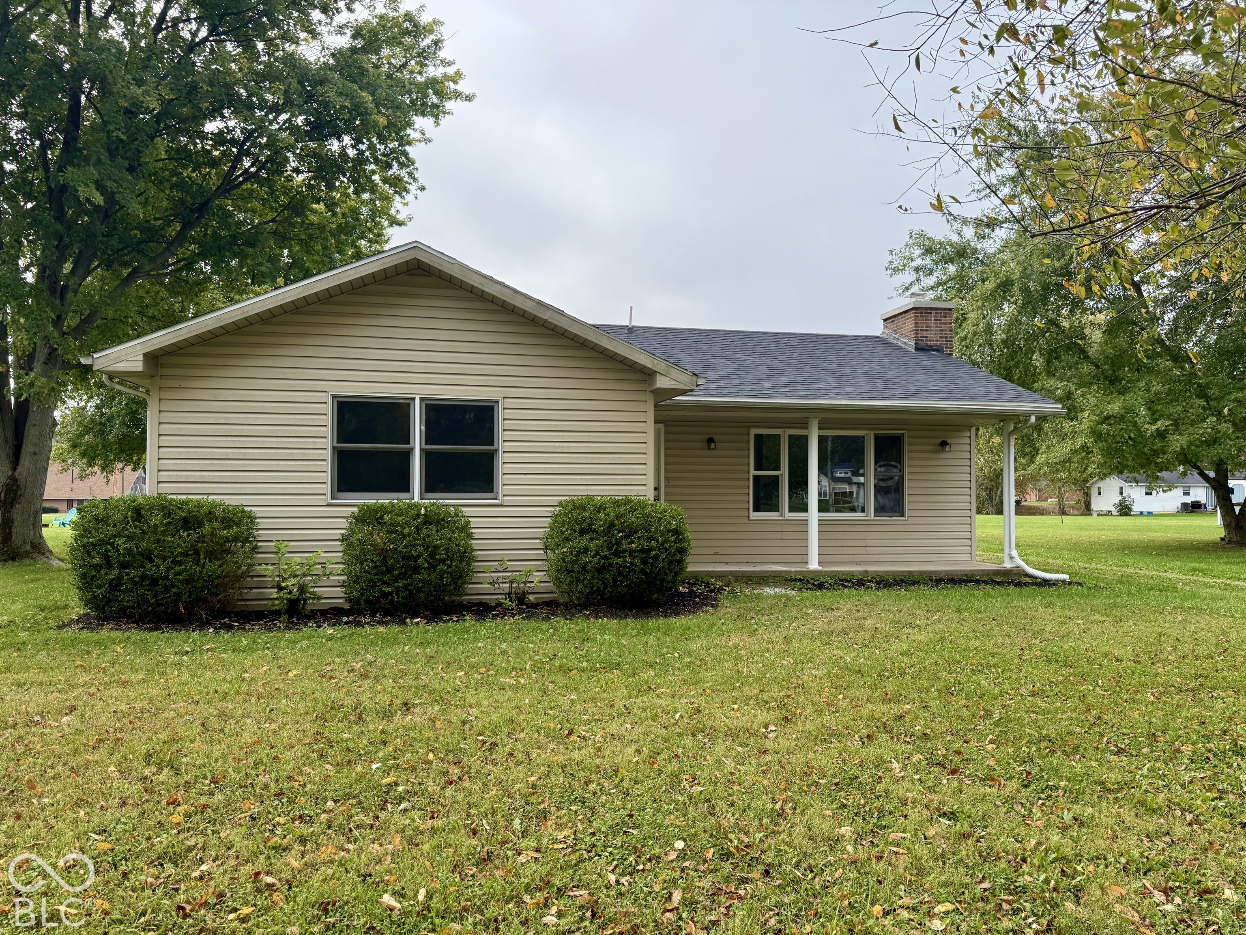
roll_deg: -0.1
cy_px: 468
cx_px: 623
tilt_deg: +2.7
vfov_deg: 56.8
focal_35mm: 24
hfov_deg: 71.6
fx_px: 864
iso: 100
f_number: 1.78
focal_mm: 6.76
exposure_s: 1/2445
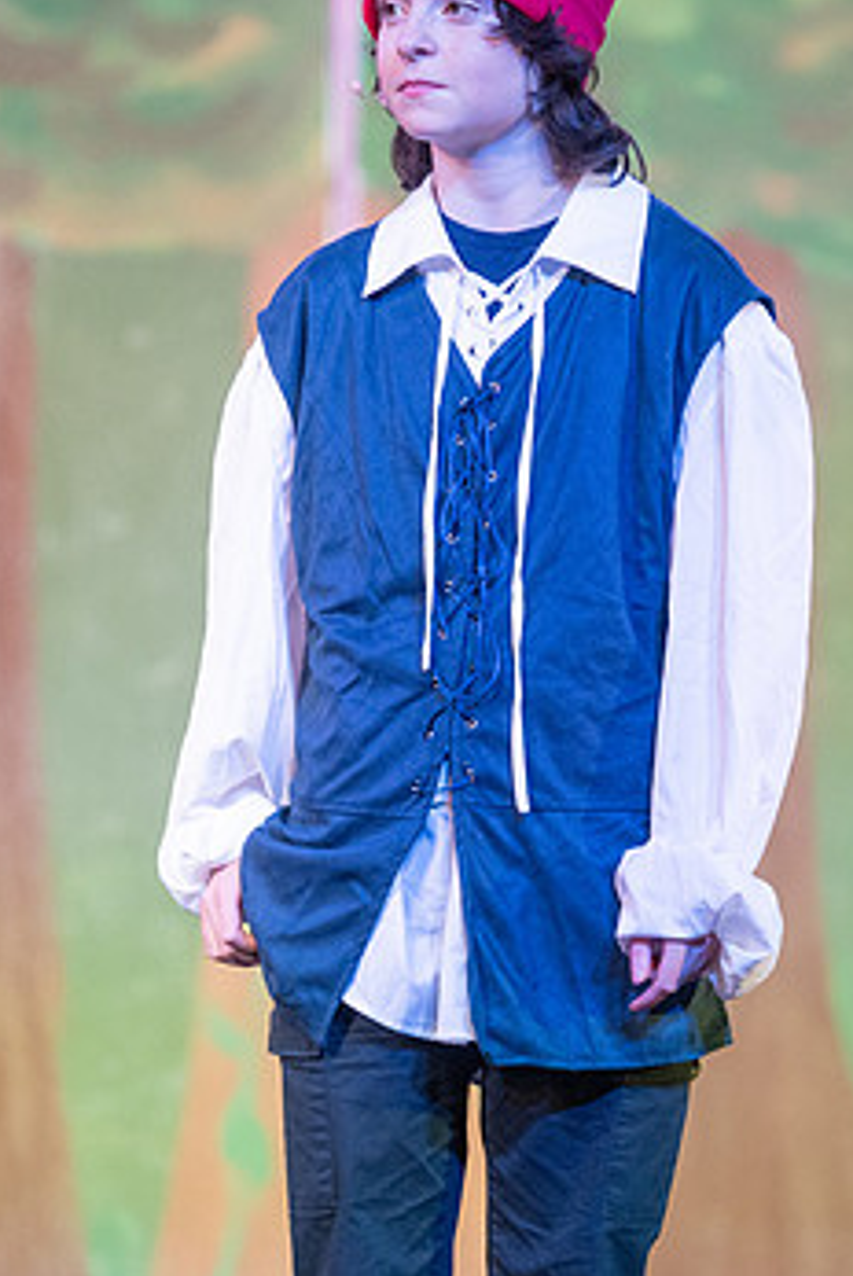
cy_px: 587
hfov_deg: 3.8
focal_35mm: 366
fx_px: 12981
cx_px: 479
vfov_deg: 5.6
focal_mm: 175
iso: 1100
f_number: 2.8
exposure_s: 1/400
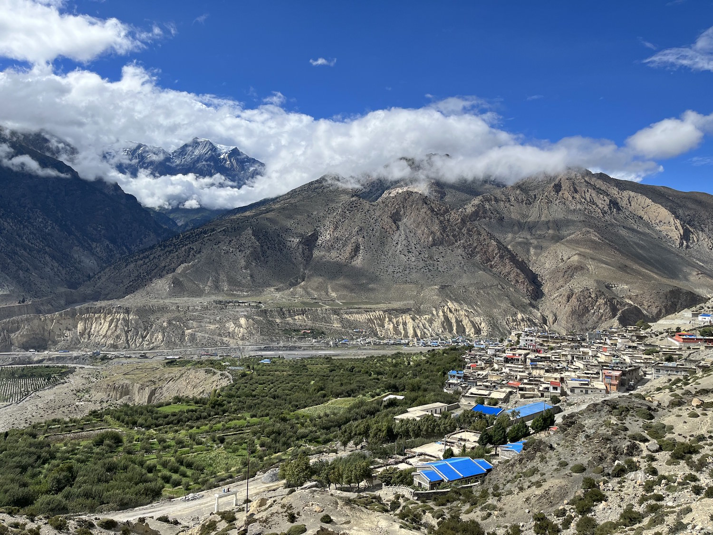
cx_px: 356
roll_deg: -0.9
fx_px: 536
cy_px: 268
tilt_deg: +1.7
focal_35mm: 26
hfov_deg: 67.3
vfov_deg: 53.1
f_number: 1.6
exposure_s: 1/4651
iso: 50
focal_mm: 5.1
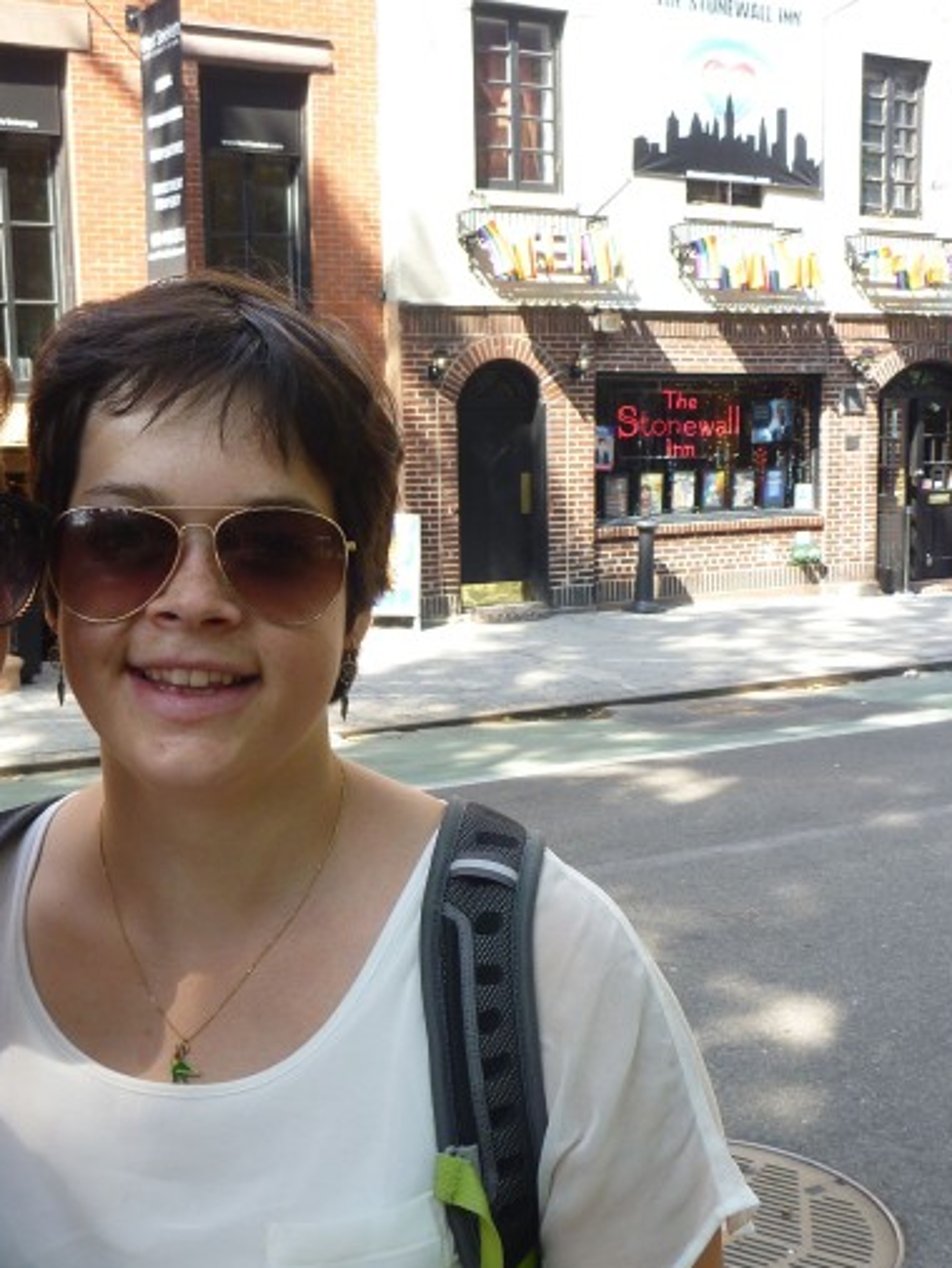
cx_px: 381
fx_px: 1575
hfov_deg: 33.5
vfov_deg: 43.8
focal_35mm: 43
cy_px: 682
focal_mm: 4.9
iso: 80
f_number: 3.3
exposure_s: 1/80
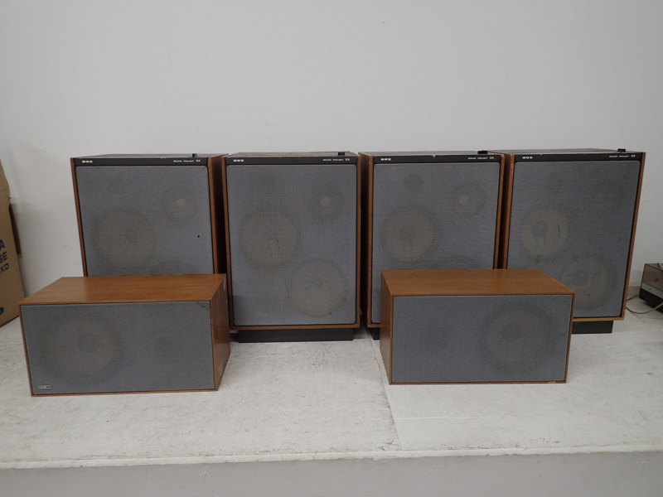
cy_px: 248
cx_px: 332
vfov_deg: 54.9
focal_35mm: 25
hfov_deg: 69.4
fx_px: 479
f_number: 2
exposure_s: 1/60
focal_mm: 4.5
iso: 125
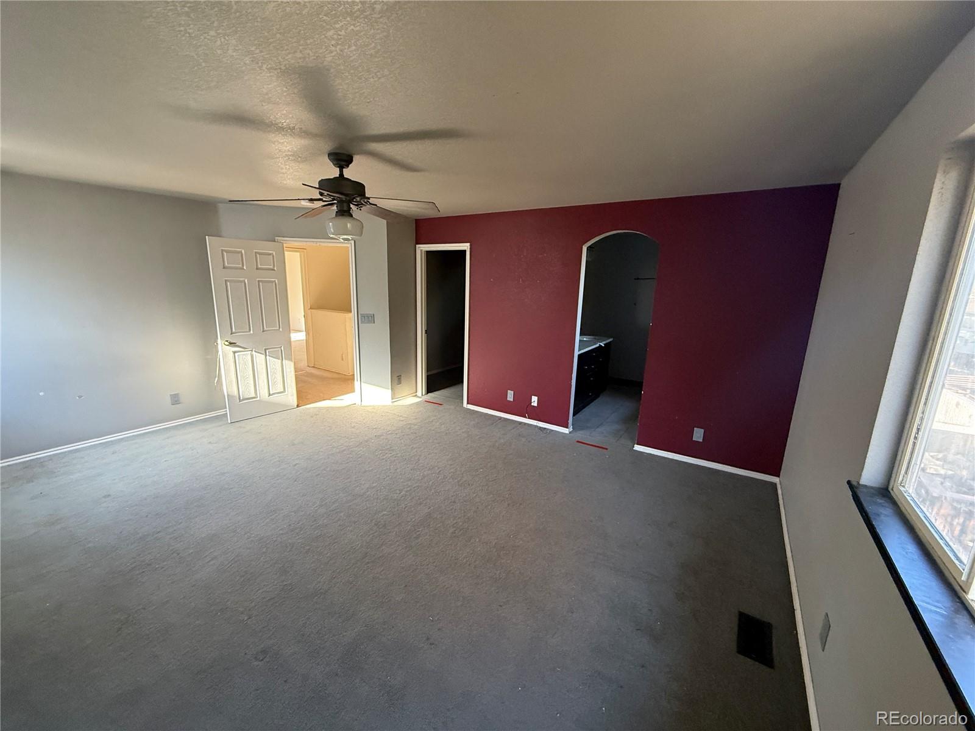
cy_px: 366
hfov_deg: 102.1
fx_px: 394
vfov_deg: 85.7
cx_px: 488
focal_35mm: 14
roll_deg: -1.8
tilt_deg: -12.4
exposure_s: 1/99
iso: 320
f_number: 2.2
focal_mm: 2.22
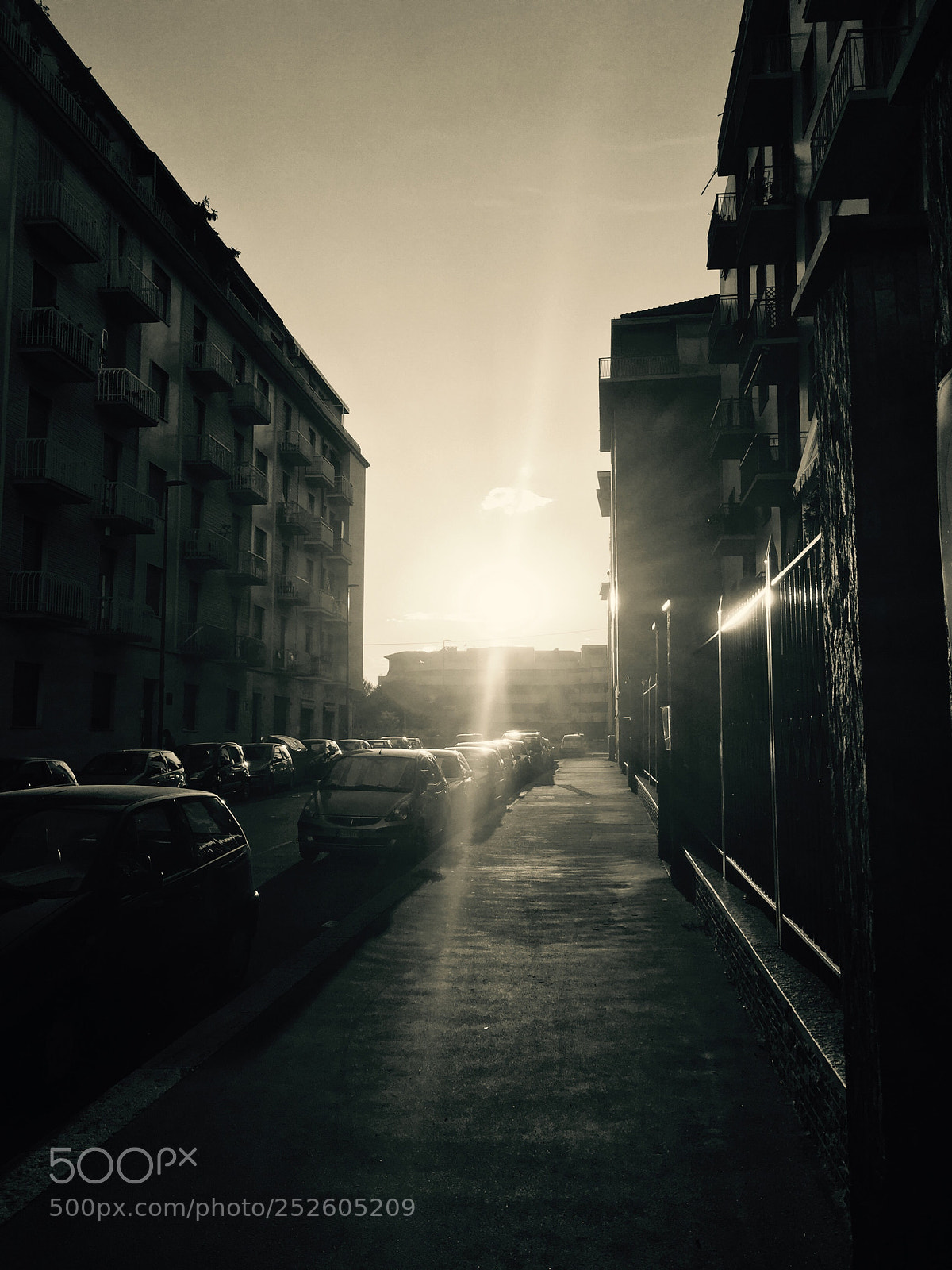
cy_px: 635
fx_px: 1063
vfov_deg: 61.7
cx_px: 476
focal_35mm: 29
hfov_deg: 48.2
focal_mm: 4.15
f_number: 2.2
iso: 32
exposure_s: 1/3300
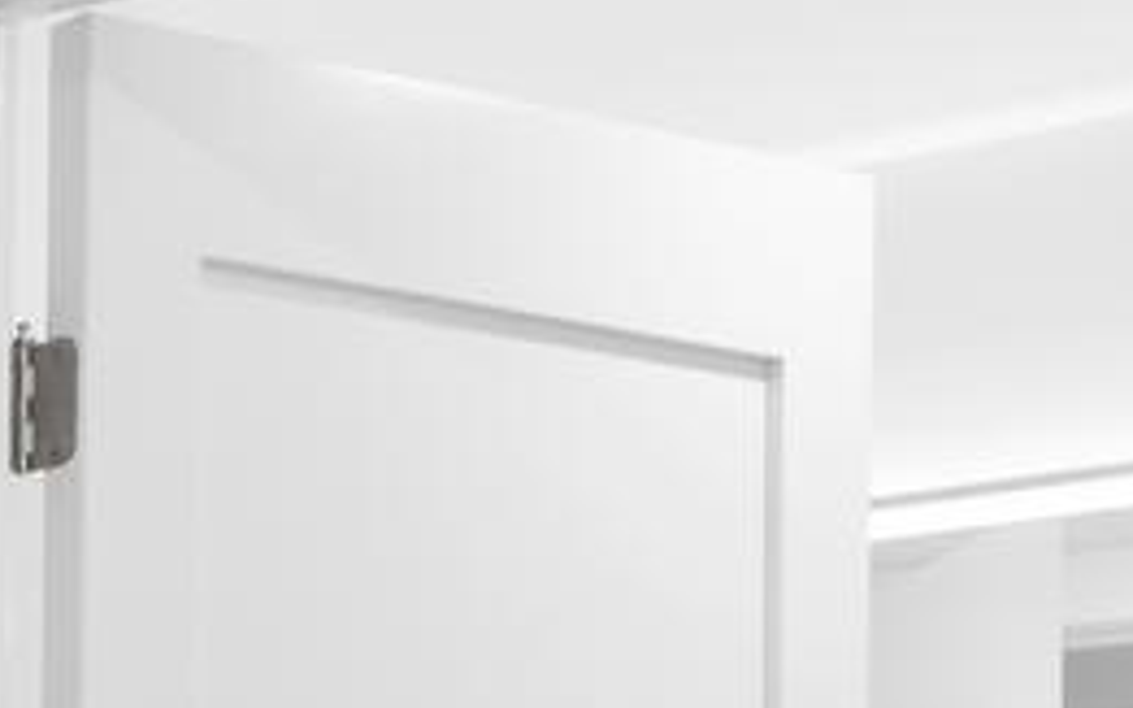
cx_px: -1697
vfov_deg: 10.8
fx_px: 3458
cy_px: 1360
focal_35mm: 112
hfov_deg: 13.2
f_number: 9
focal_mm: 14
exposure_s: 1/13
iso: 320
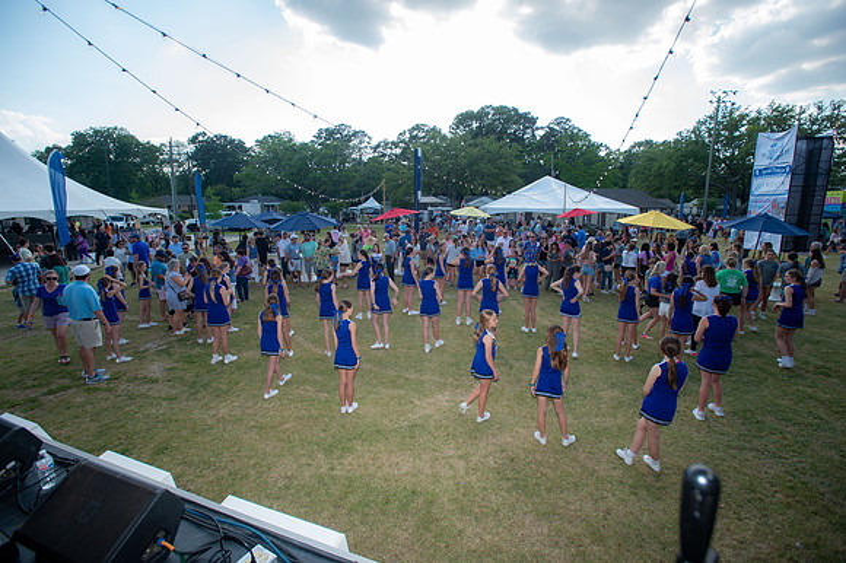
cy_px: 282
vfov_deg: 70.4
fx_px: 399
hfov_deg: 93.3
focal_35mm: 17
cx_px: 423
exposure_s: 1/250
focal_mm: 17
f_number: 4.5
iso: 100
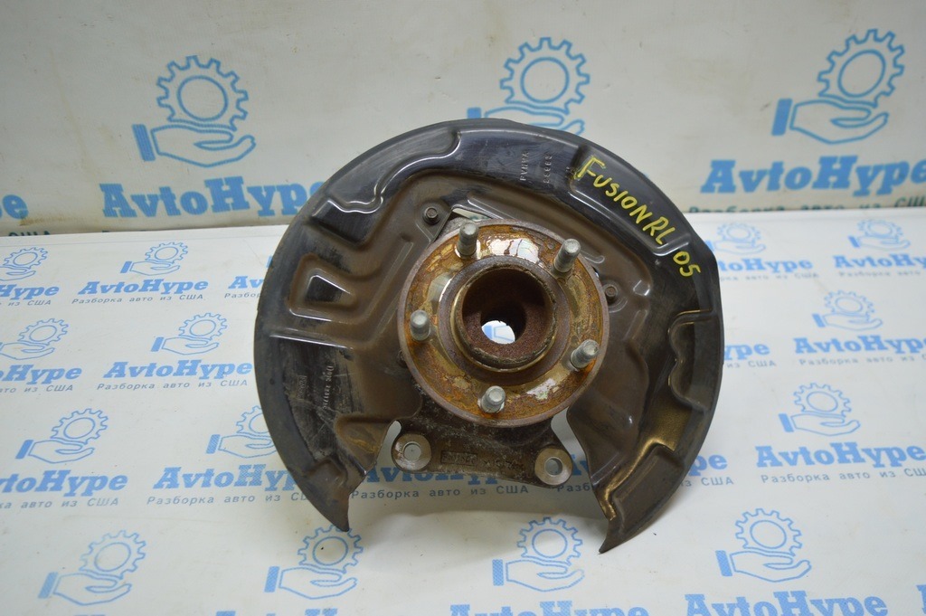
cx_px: 463
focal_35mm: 33
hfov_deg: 57.3
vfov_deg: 39.9
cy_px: 308
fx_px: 848
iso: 400
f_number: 3.8
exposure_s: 1/60
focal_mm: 22
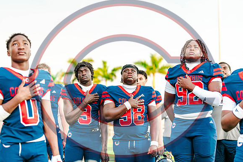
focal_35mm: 85
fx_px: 574
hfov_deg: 23.9
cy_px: 79
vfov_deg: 16.1
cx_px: 125
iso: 2500
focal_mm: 82
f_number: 2.8
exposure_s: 1/1000
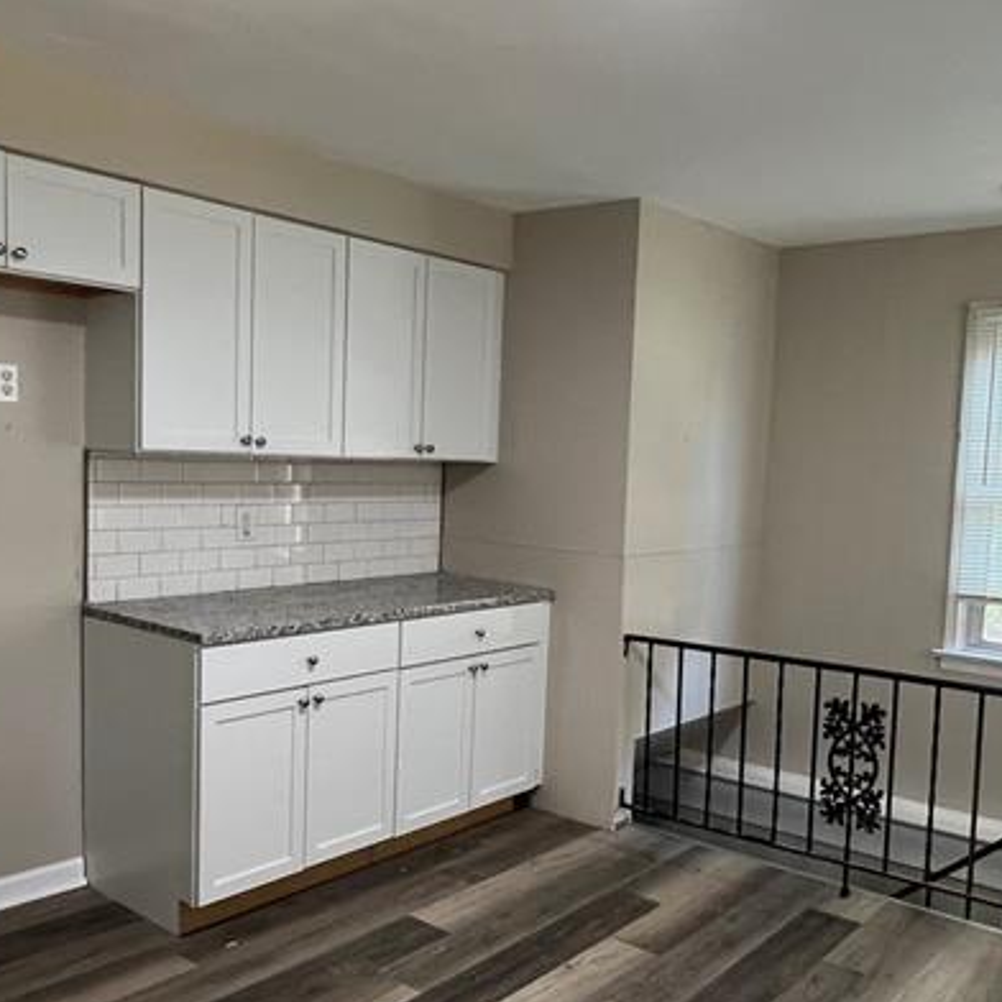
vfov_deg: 53.9
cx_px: 537
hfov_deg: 54.0
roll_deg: -1.5
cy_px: 565
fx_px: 982
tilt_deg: -2.5
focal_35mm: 30
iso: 200
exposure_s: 1/60
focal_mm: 1.57
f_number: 1.8
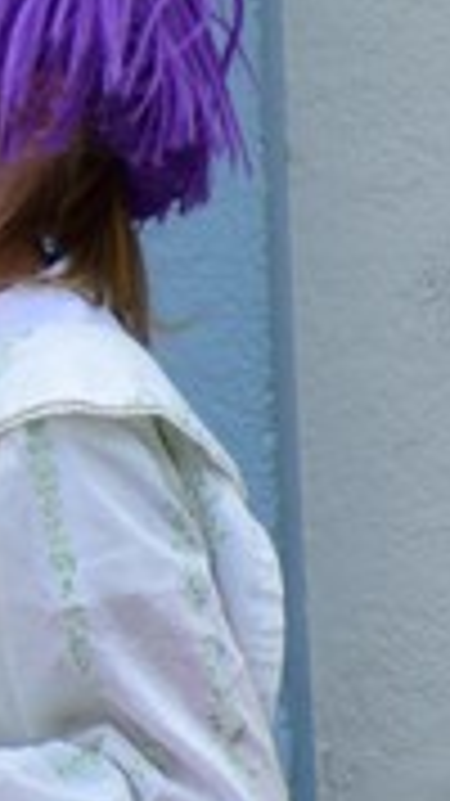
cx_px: -1557
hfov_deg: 0.9
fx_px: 28771
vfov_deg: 1.6
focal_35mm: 1355
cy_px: 403
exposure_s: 1/1250
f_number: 4.2
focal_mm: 150
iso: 320
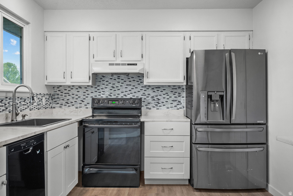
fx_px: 244
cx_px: 146
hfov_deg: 61.9
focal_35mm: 30
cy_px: 98
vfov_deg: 43.7
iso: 500
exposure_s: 1/1.67
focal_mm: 30
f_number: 8
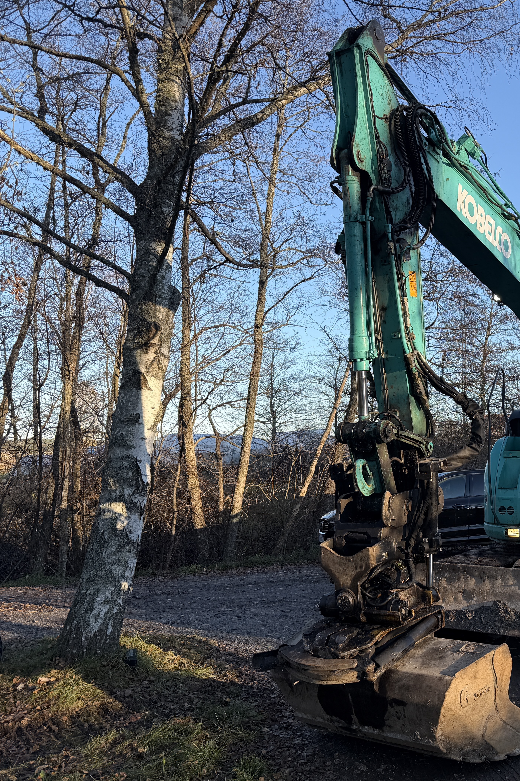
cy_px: 390
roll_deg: +0.8
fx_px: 737
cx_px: 453
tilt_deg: +5.3
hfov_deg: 36.8
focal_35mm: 34
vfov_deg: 55.8
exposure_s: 1/1250
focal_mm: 6.76
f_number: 1.78
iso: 80
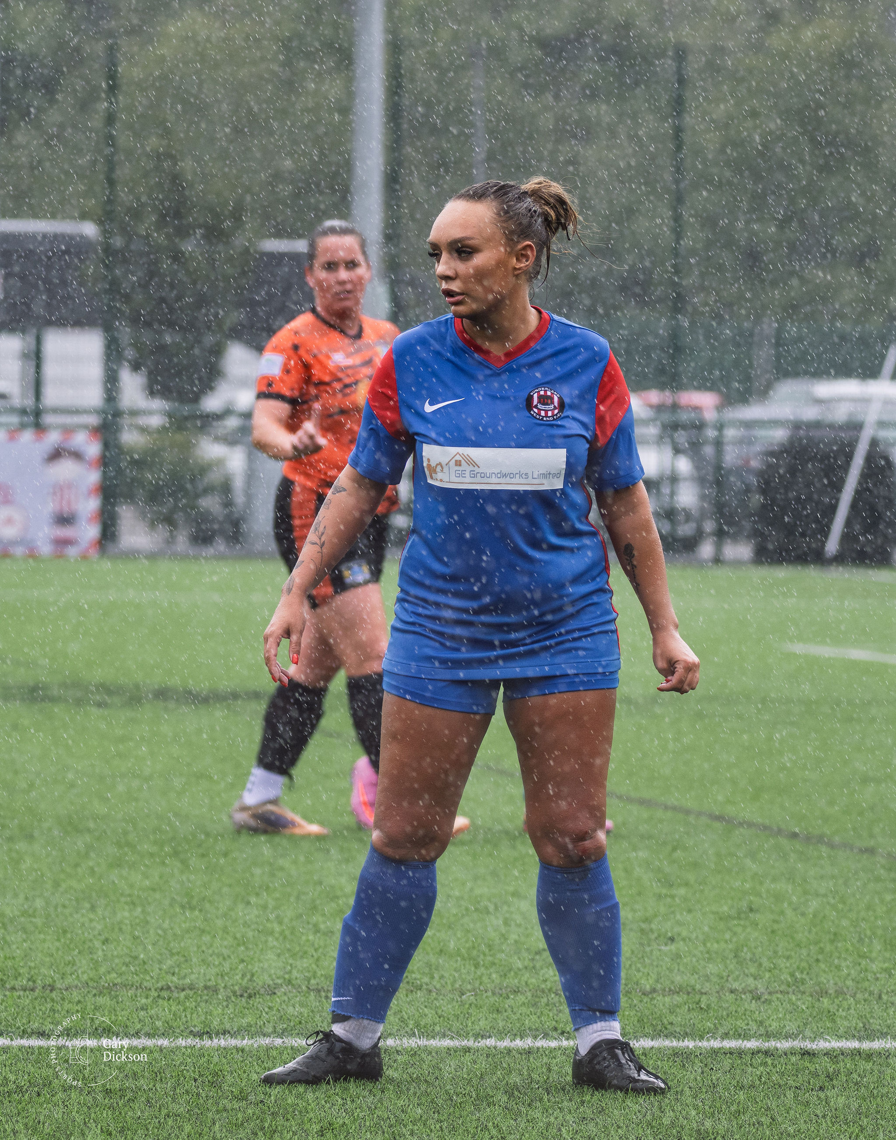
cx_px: 347
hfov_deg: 5.8
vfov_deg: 7.4
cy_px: 367
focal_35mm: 263
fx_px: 8795
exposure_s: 1/1000
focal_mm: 135
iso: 400
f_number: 4.8
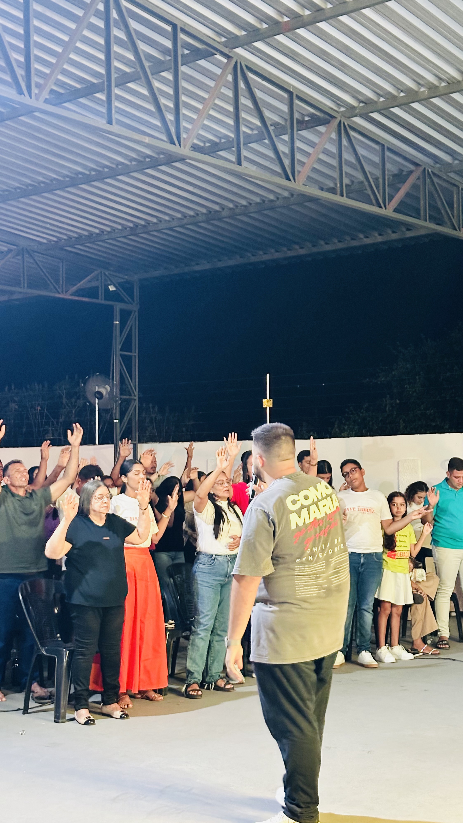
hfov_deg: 22.6
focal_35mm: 53
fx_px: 1157
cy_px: 413
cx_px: 236
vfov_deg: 39.2
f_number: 1.78
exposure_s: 1/30
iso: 500
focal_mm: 6.86
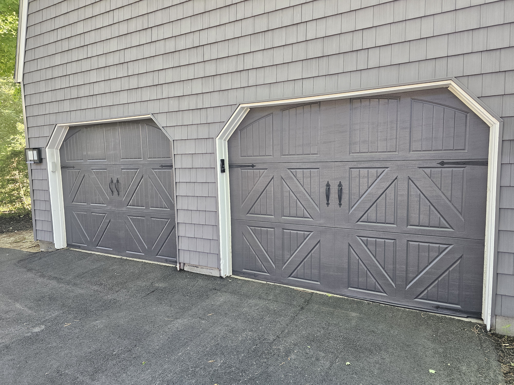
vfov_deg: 58.9
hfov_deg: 73.9
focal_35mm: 23
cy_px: 192
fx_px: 342
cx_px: 257
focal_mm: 6.3
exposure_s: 1/120
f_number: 1.7
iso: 250
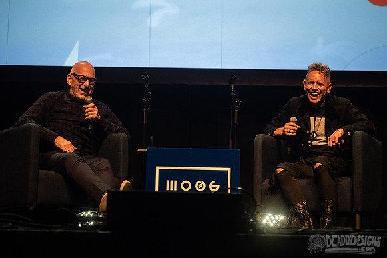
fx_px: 958
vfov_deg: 15.4
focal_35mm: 89
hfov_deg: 22.8
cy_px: 114
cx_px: 202
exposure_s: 1/500
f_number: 3.2
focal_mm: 80
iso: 3200
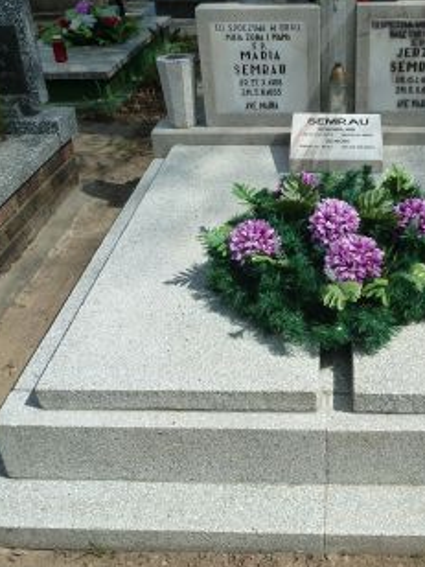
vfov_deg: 47.8
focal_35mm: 39
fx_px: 638
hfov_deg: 36.1
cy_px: 249
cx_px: 311
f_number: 5.6
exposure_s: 1/400
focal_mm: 4.1
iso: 125
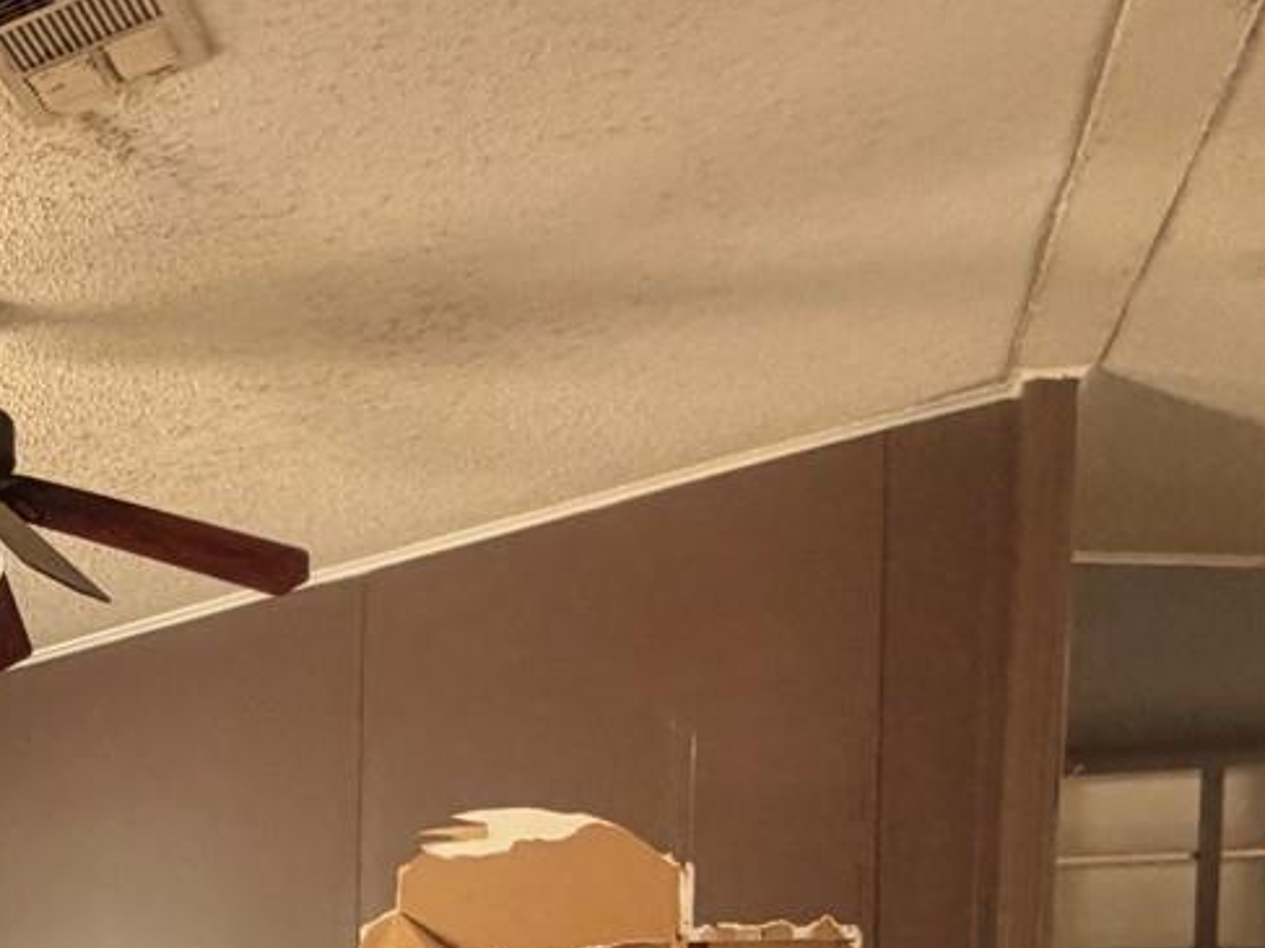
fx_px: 1681
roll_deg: -0.6
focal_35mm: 46
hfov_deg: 36.0
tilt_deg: -2.7
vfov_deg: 28.1
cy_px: 1091
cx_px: -73
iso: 250
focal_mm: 2.22
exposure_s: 1/121
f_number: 2.2
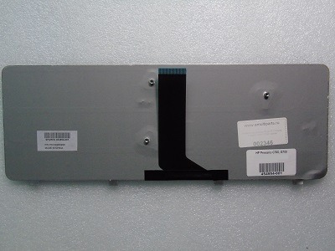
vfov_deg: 48.2
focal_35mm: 29
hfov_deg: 61.7
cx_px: 168
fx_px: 281
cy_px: 126
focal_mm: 5.2
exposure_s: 1/50
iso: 400
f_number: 6.4
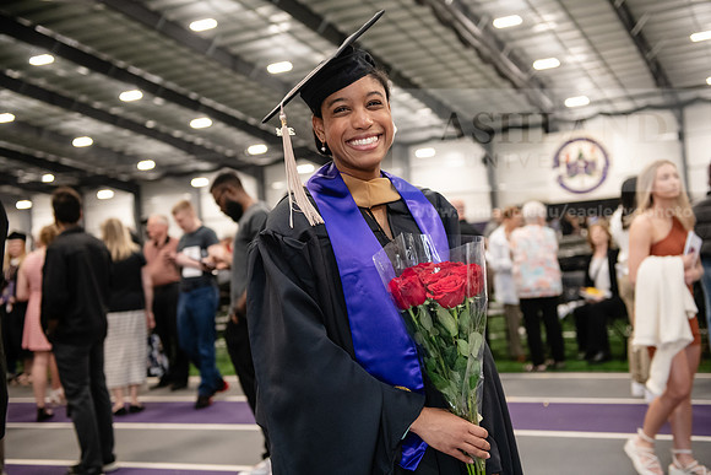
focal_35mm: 48
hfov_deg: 41.1
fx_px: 948
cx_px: 356
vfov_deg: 28.1
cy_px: 238
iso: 2500
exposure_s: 1/160
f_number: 3.2
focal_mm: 48
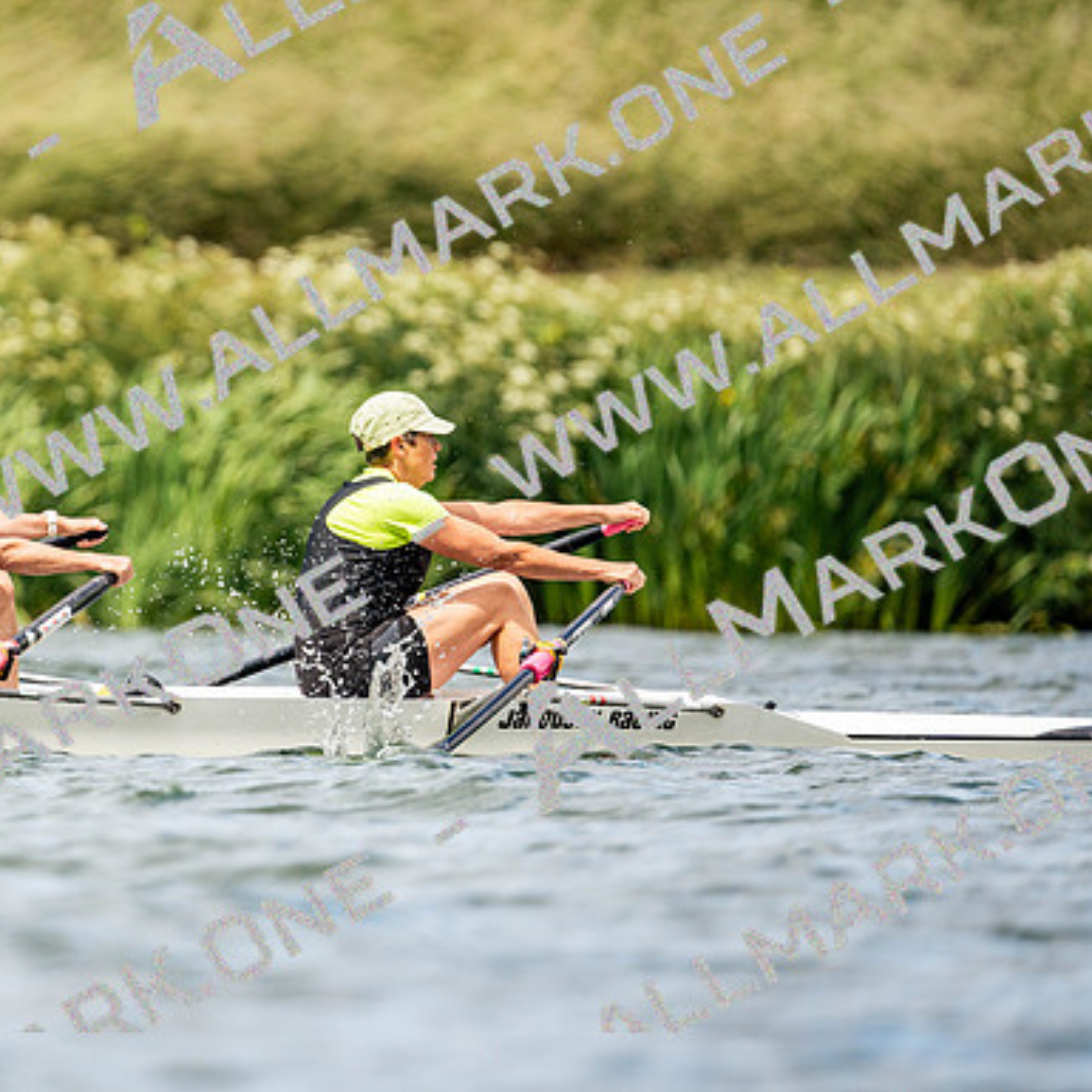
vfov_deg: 2.3
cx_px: 284
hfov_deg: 2.3
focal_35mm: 769
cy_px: 546
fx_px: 27446
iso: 400
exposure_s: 1/2000
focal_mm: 600
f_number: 6.3
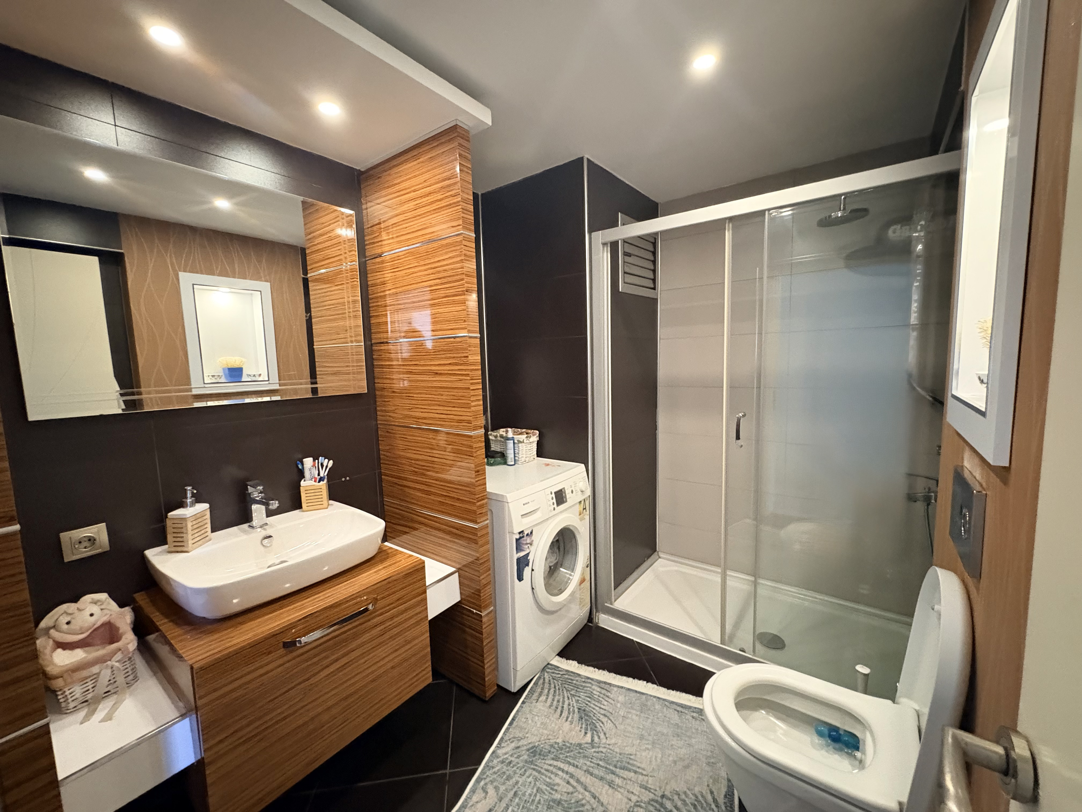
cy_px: 406
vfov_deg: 85.7
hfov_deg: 102.1
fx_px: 438
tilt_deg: -5.8
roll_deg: +1.4
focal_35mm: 14
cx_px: 541
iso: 1000
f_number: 2.2
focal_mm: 2.22
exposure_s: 1/33
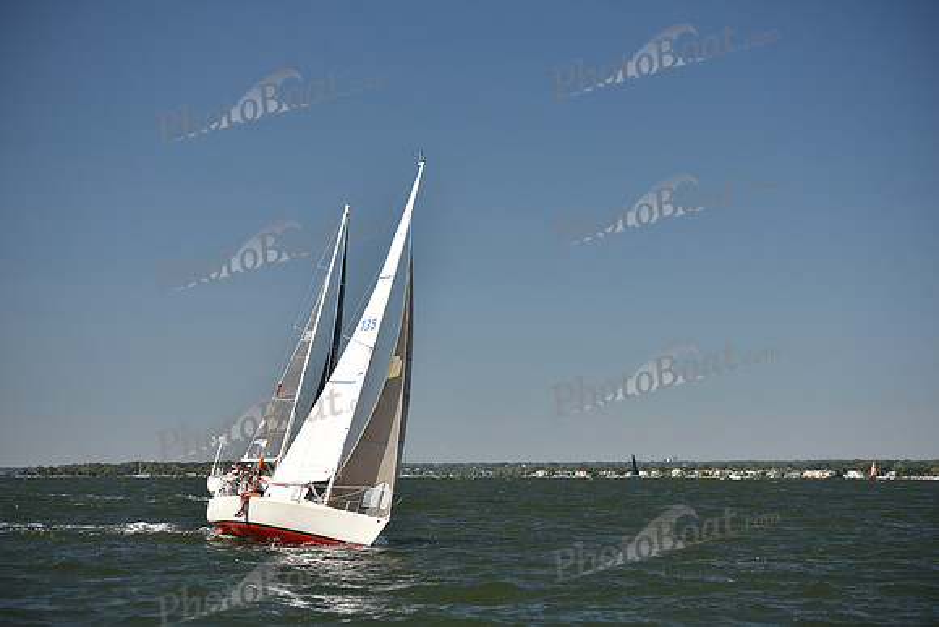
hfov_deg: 22.1
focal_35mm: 92
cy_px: 314
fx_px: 2400
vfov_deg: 14.9
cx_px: 470
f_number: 3.5
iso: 250
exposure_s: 1/1250
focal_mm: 92
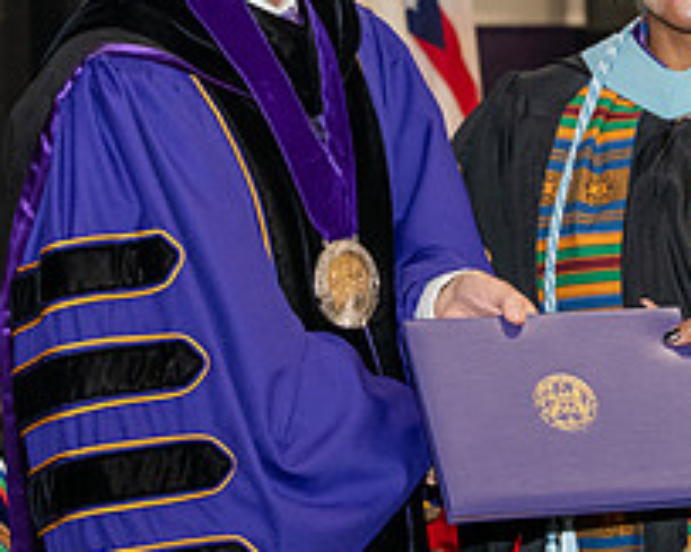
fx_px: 3822
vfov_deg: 8.2
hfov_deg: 10.3
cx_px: 478
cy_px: 69
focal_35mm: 187
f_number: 5.6
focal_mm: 70
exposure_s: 1/200
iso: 2500
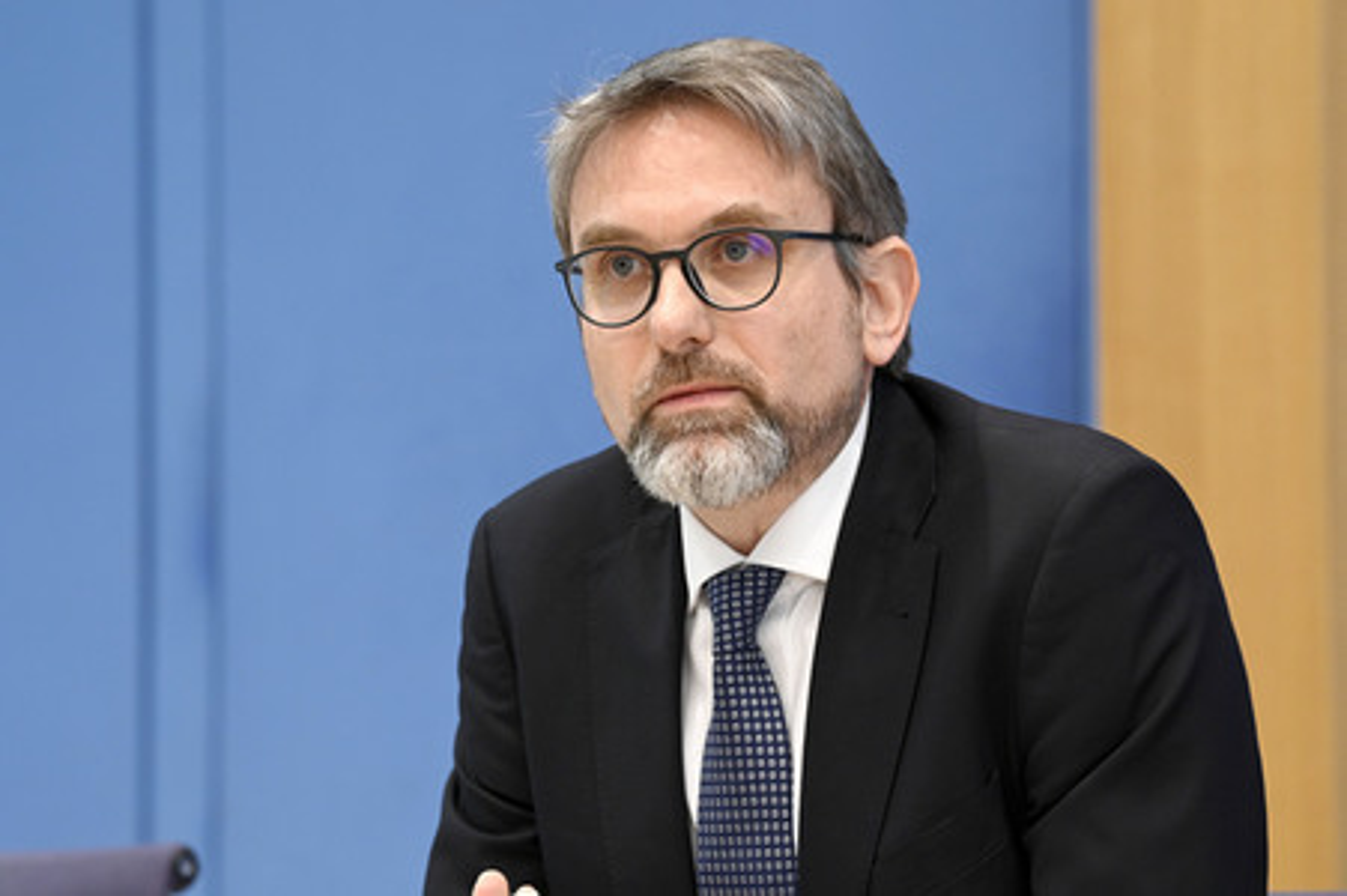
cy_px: 448
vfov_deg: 10.5
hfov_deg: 15.8
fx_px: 4860
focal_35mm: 130
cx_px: 674
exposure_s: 1/500
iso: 3200
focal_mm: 130
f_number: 5.6
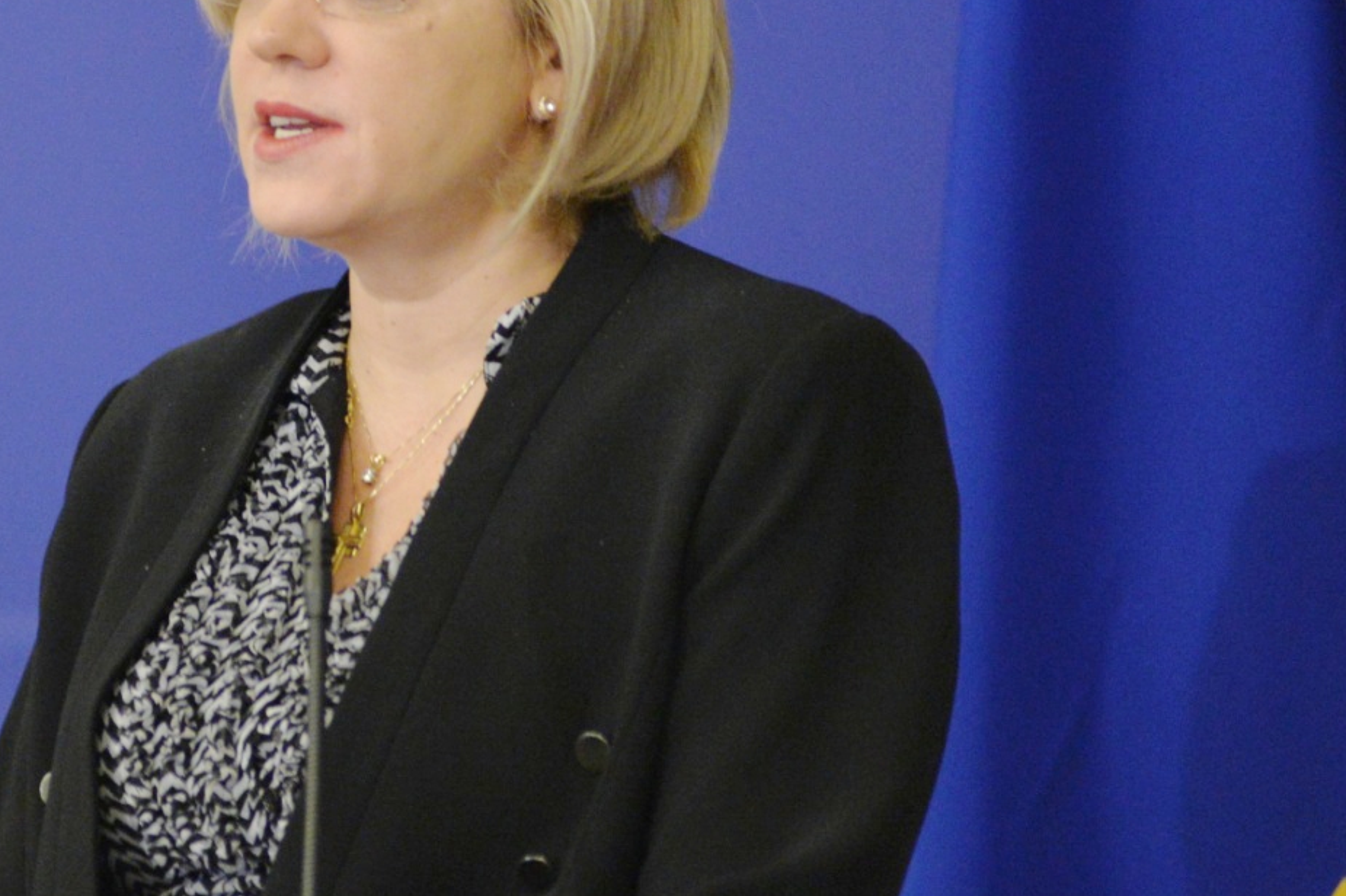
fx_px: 16556
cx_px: 268
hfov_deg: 4.7
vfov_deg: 3.1
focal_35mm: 443
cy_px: 297
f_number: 3.2
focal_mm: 200
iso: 3200
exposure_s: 1/160
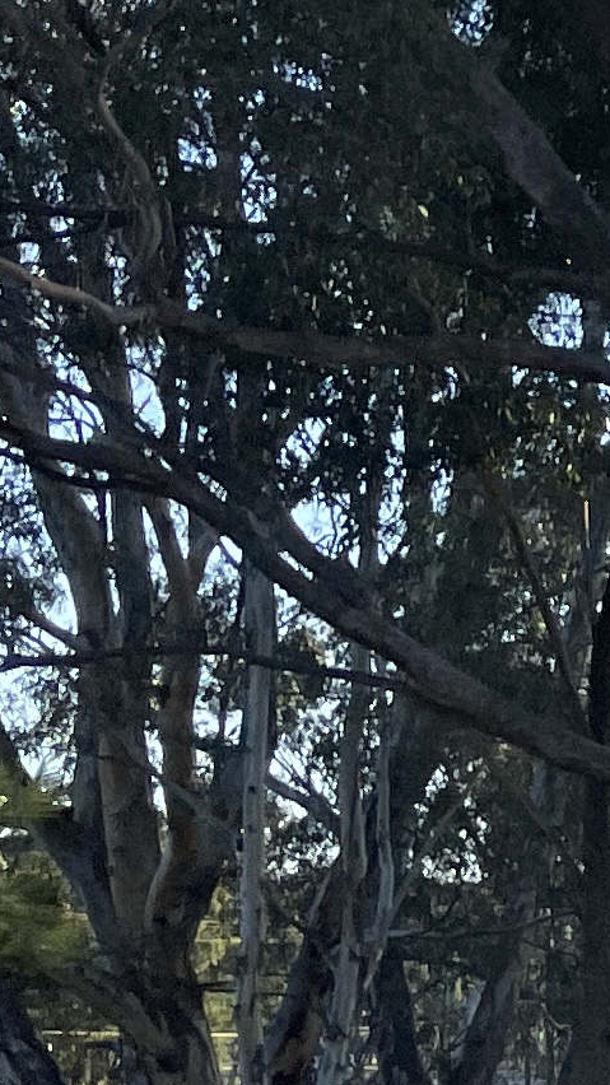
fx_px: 3855
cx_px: 2356
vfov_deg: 16.0
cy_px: 530
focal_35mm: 134
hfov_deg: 7.1
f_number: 1.6
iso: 32
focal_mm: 4.2
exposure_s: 1/1855
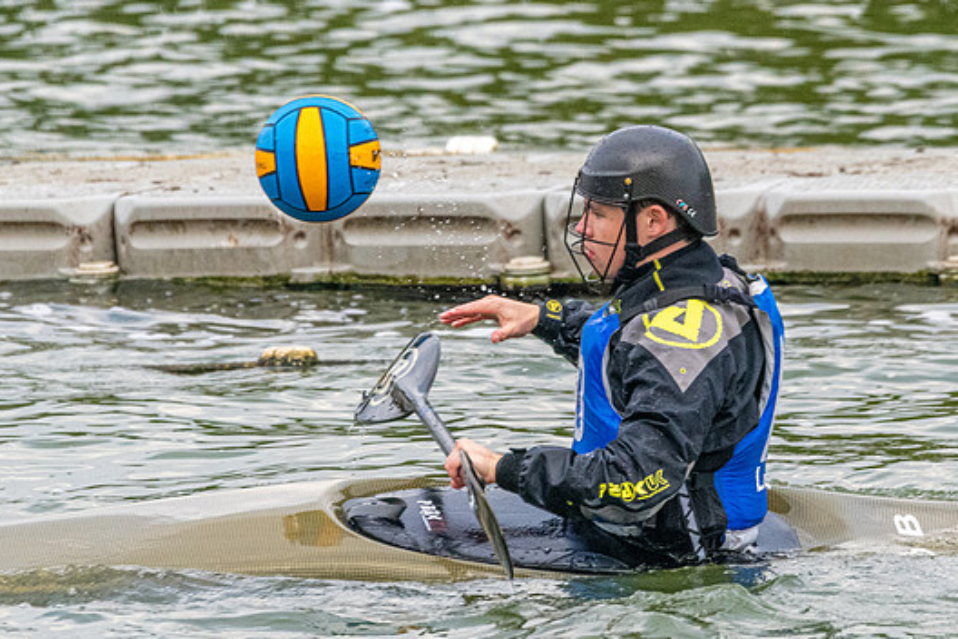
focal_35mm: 779
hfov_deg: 2.6
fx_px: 20728
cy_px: 322
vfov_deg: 1.8
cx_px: 693
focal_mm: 400
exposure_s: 1/2000
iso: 3200
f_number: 7.1
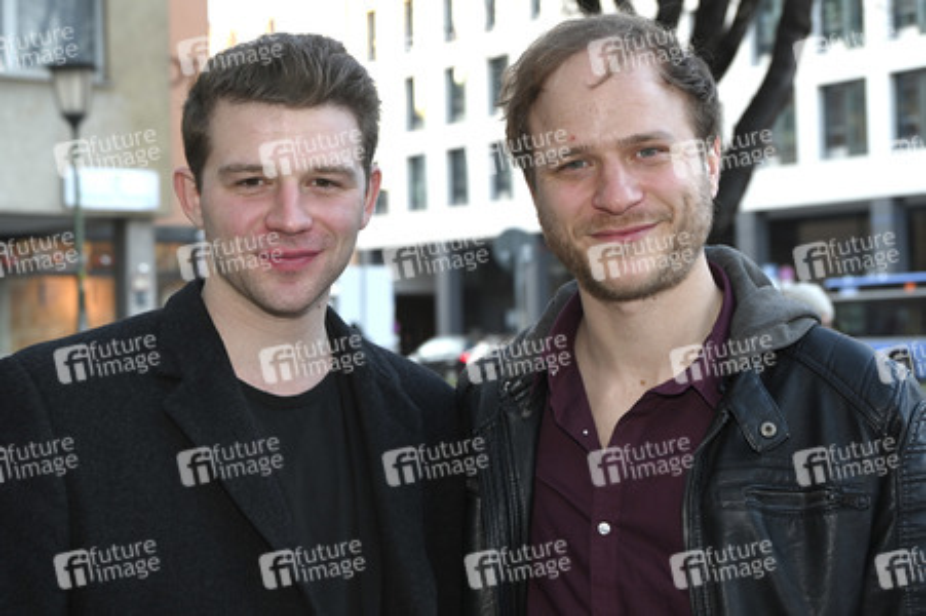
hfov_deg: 37.5
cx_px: 463
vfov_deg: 25.5
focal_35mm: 53
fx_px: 1362
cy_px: 308
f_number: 5.6
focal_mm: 53
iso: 640
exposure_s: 1/125
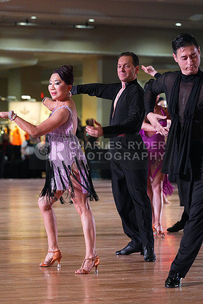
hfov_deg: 9.3
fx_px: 1251
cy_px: 152
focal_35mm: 148
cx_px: 102
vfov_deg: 13.9
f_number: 5
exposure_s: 1/400
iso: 8000
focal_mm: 148
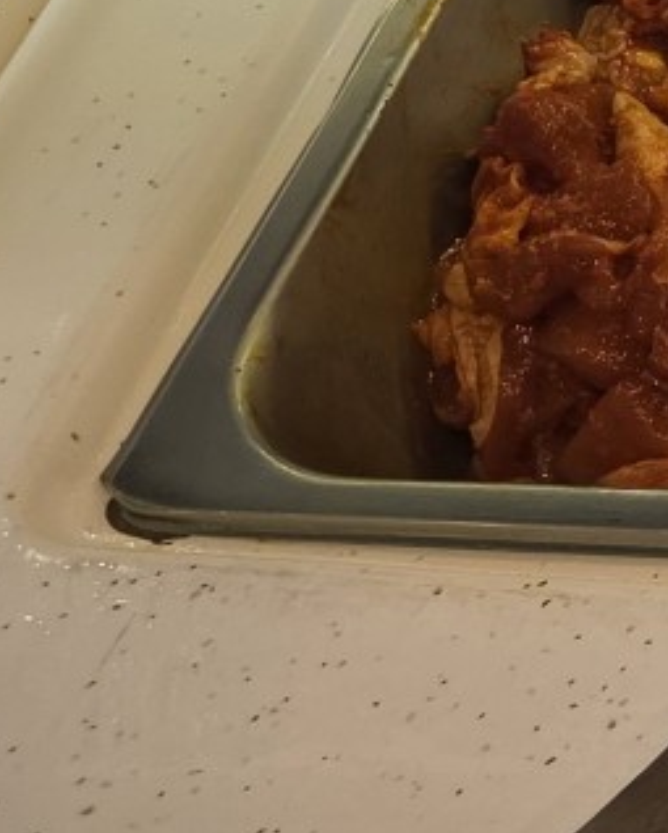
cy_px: 162
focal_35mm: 141
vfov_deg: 13.6
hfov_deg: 7.8
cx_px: 2544
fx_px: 3480
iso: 125
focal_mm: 6.3
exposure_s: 1/120
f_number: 1.7
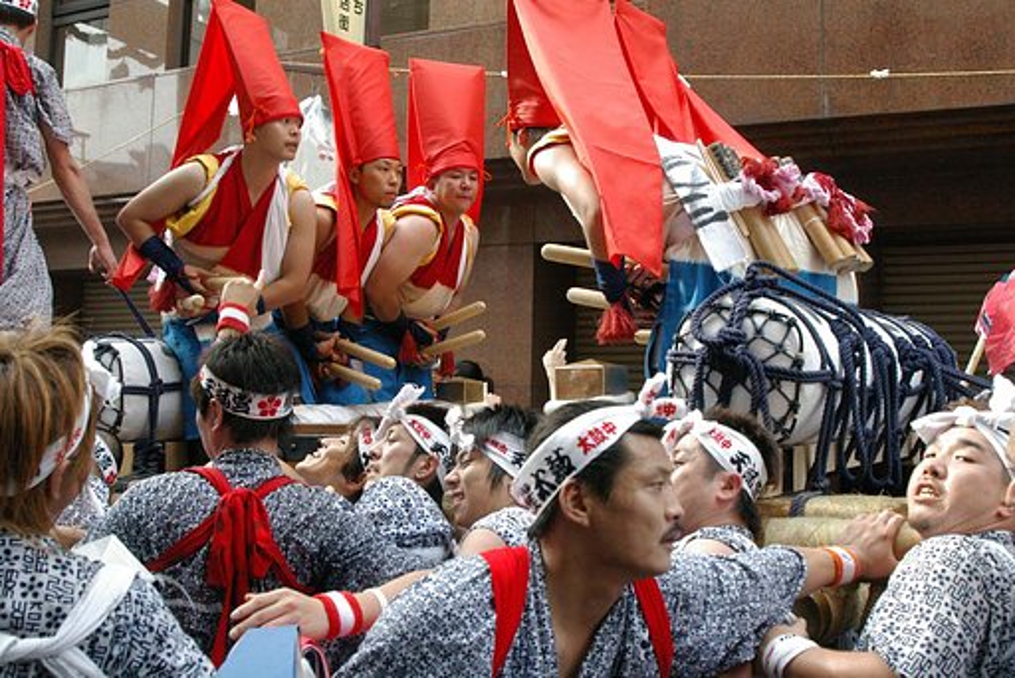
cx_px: 508
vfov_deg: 31.9
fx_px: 1185
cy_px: 339
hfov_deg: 46.4
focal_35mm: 42
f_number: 6.7
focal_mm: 28
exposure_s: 1/180
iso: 800
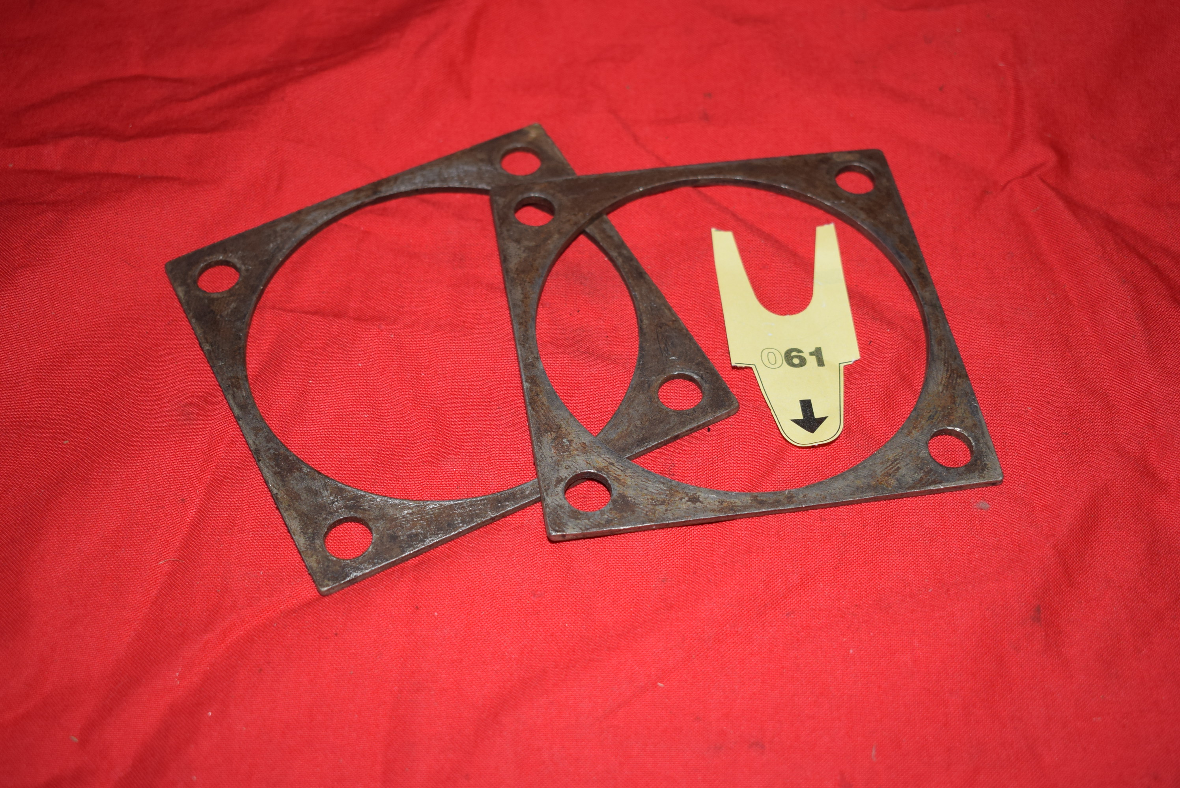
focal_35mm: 46
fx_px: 1525
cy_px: 394
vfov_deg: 29.0
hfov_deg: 42.3
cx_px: 590
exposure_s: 1/200
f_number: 5
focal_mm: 31
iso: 400
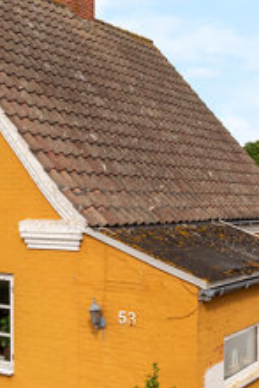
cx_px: 83
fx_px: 554
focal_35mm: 51
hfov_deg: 26.1
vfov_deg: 38.5
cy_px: 220
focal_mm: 12.6
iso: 200
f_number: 8
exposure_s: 1/250
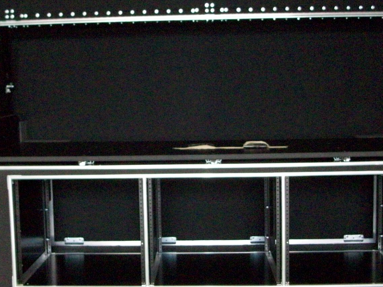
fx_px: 675
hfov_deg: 31.7
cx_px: 183
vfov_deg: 24.0
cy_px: 127
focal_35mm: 61
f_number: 2.8
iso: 320
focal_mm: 5.7
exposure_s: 1/60
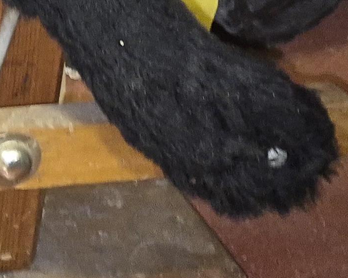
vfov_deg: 11.2
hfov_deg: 11.9
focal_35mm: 128
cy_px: -216
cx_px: -511
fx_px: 1318
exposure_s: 1/8
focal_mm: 5.4
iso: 400
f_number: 1.8
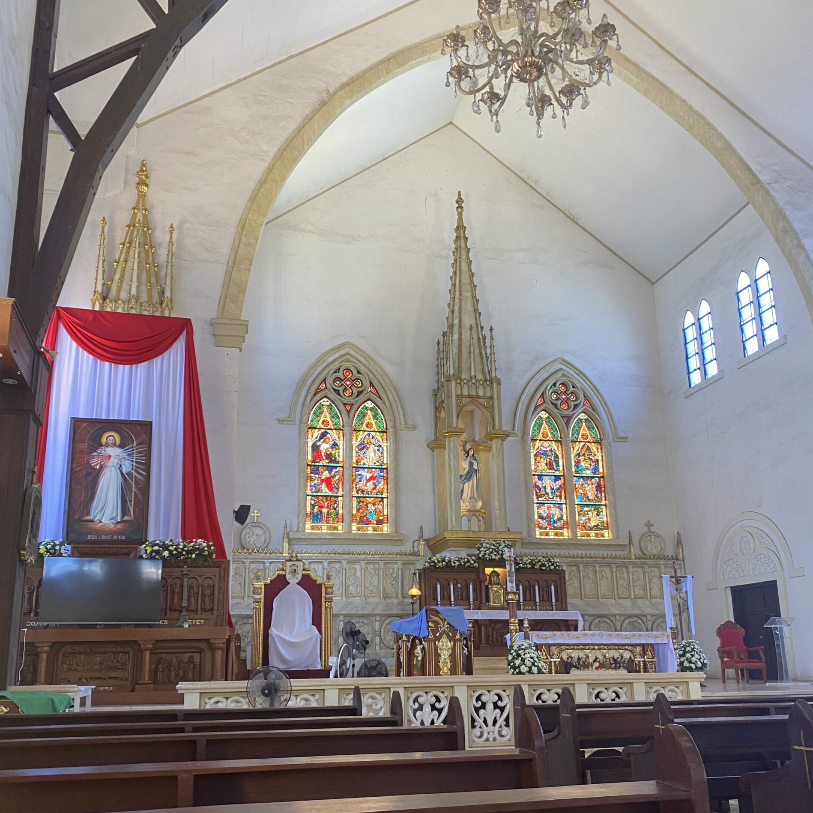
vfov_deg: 52.4
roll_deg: -0.2
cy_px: 461
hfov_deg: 52.5
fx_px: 824
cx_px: 406
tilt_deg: +15.3
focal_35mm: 31
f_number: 1.8
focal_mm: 4.25
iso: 125
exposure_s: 1/85
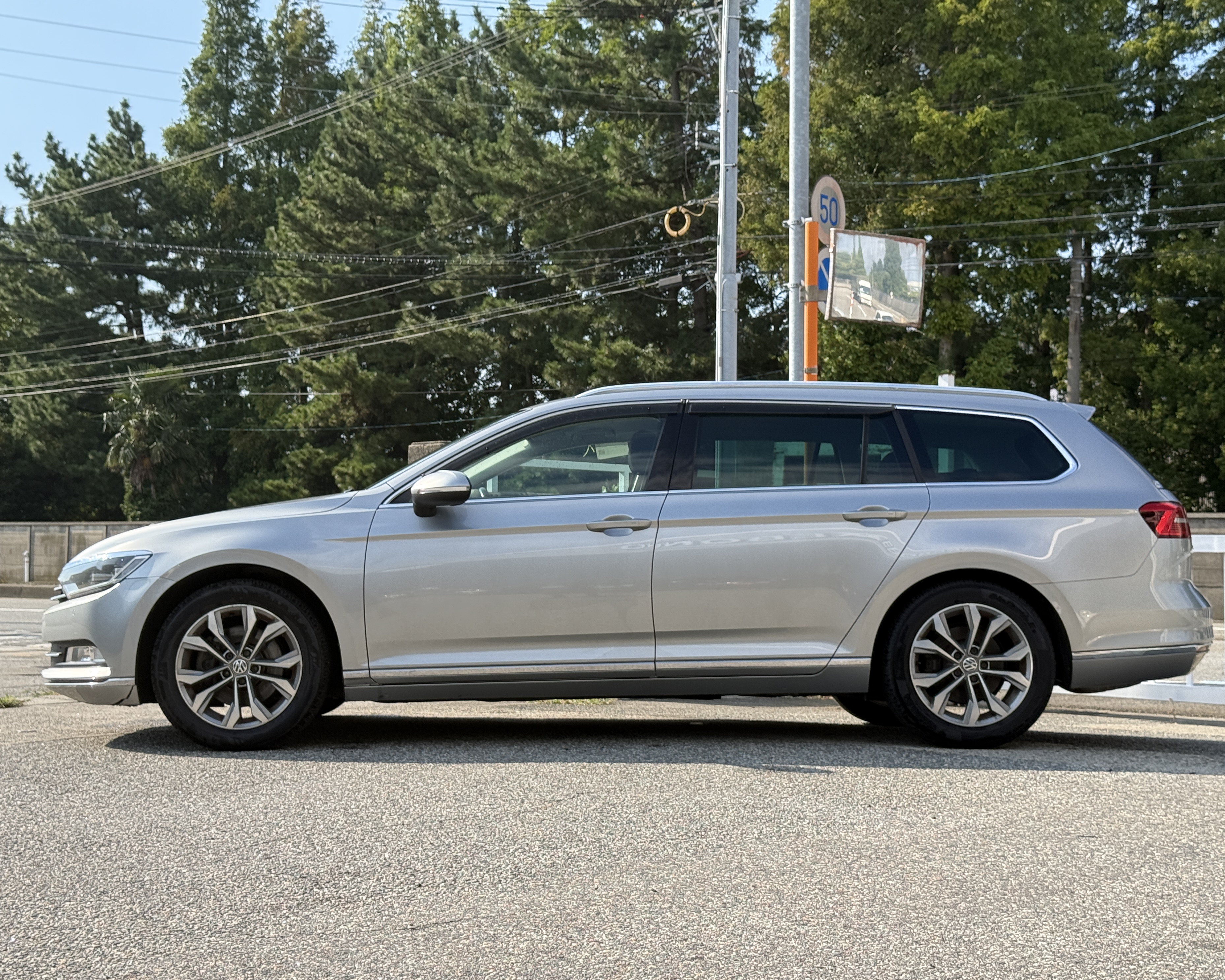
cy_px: 498
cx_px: 603
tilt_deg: +2.3
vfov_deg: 29.7
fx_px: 1849
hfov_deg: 36.7
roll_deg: -0.8
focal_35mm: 51
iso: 64
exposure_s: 1/2088
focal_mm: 6.76
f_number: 1.78
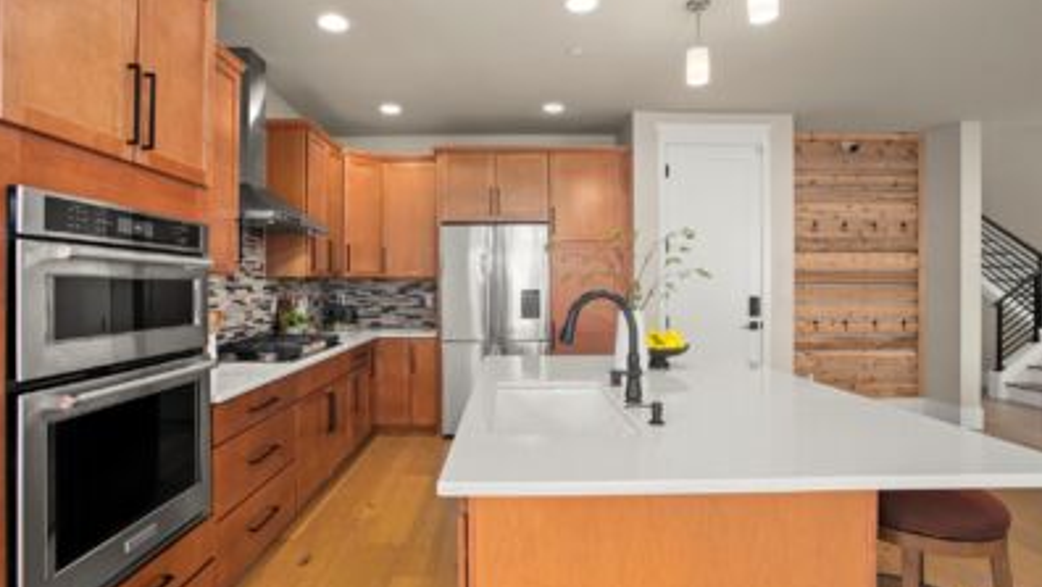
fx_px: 497
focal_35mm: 18
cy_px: 283
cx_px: 518
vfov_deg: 61.0
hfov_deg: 92.6
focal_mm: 17
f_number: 8
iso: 640
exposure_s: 1/4
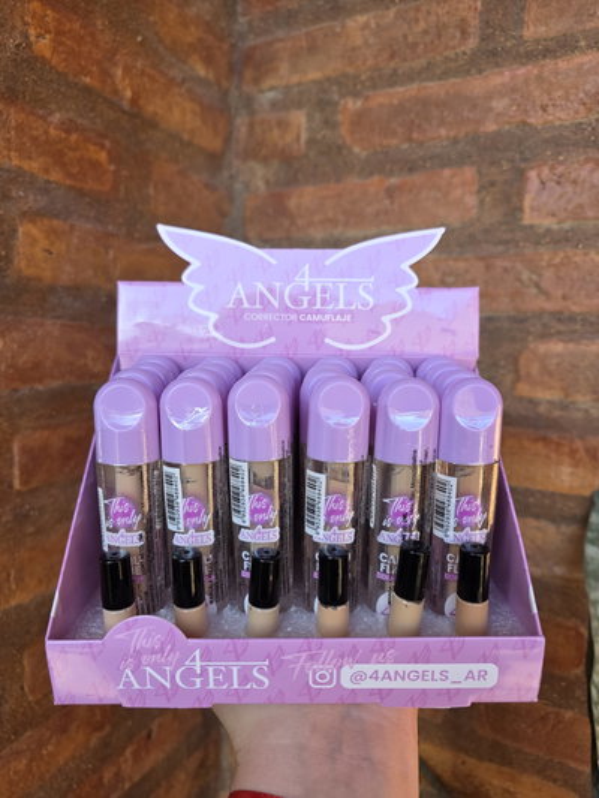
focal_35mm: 23
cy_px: 399
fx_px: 530
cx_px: 300
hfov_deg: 58.9
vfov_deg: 73.9
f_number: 1.7
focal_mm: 6.3
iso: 40
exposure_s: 1/180
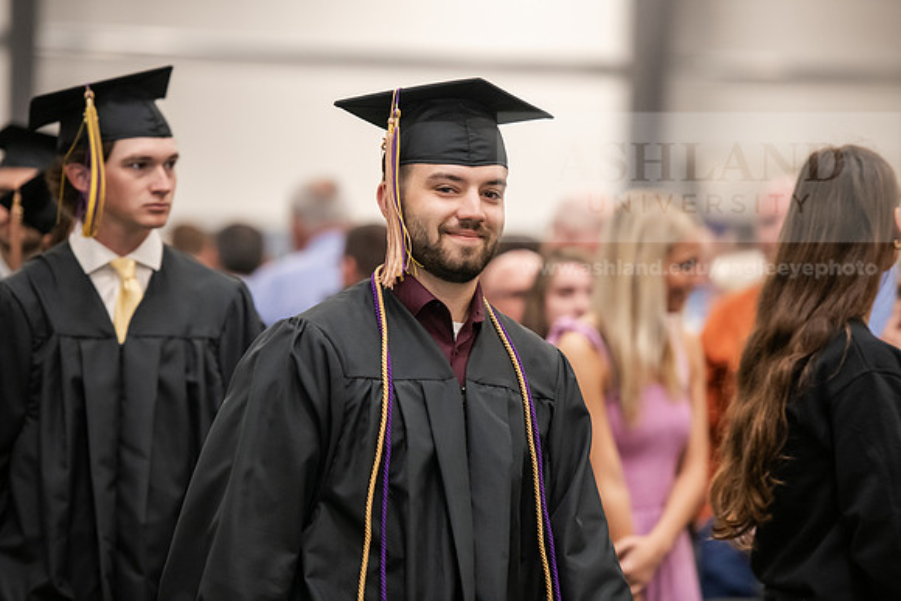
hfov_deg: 12.1
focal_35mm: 170
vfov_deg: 8.1
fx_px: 4256
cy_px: 300
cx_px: 450
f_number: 3.2
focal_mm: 170
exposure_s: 1/200
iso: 2500
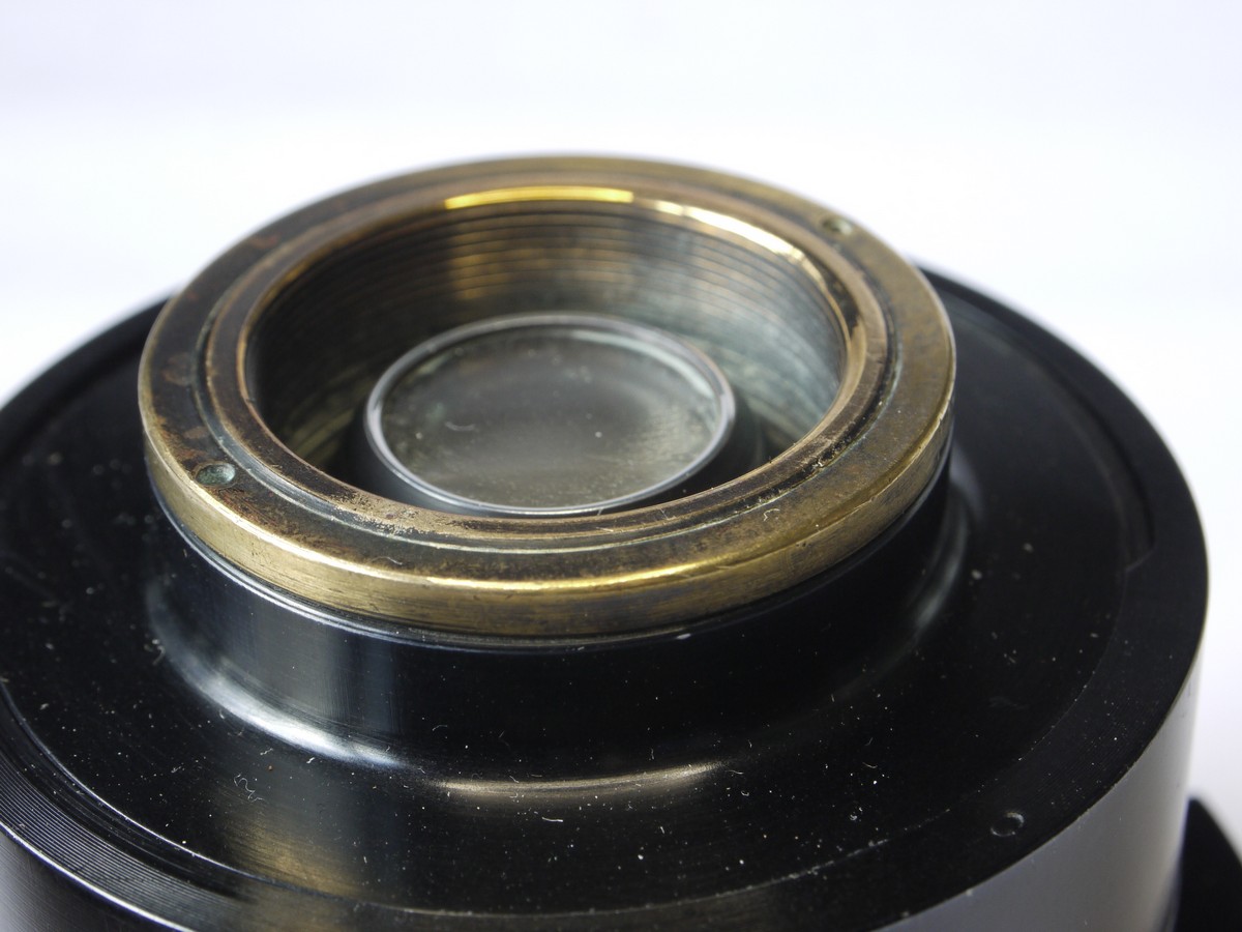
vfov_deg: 17.6
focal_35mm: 84
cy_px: 466
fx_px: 3014
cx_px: 621
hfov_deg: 23.3
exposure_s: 1/8
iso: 400
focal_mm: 42
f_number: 10
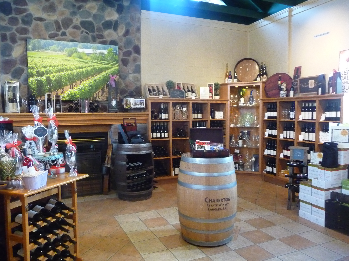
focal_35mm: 28
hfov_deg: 63.4
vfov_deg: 49.7
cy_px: 130
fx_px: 282
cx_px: 174
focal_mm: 4.7
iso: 800
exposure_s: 1/30
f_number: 3.3
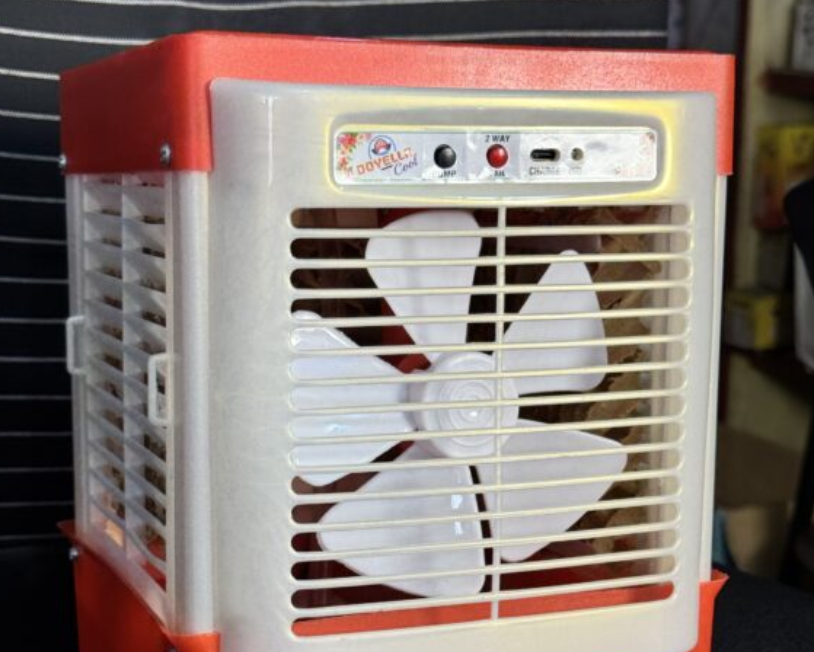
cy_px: 437
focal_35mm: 67
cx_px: 399
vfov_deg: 22.7
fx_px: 1615
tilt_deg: -13.5
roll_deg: -0.3
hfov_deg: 28.3
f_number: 1.78
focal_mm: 6.76
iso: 50
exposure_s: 1/132
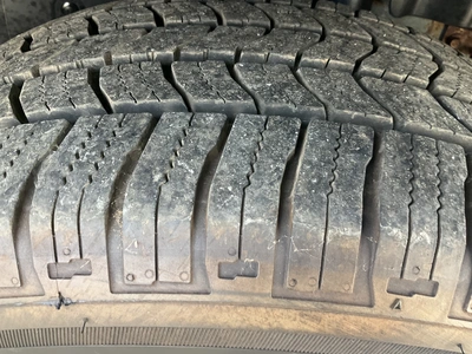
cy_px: 177
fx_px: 395
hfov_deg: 61.7
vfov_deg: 48.2
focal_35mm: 29
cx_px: 236
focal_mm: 3
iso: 80
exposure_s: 1/60
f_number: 1.8
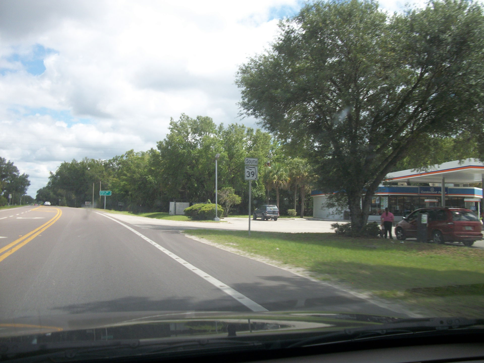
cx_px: 242
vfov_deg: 44.2
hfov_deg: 56.8
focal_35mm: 32
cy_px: 182
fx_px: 447
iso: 80
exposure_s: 1/100
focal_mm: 5.7
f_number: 8.8
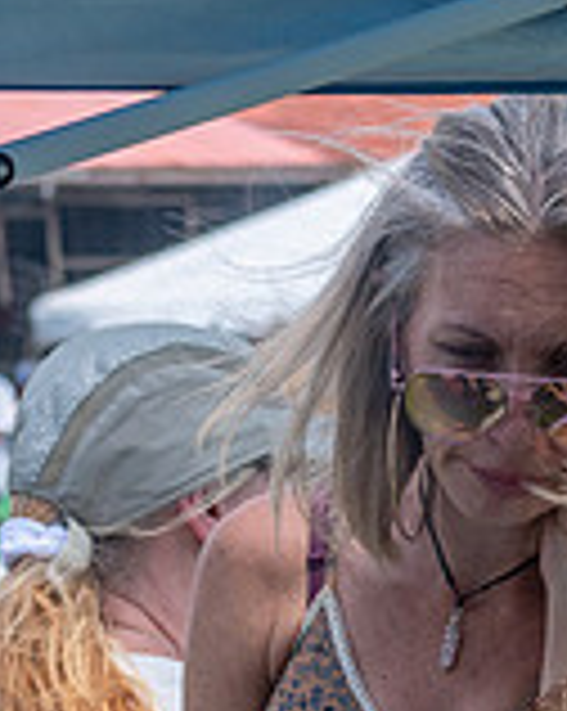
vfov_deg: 5.3
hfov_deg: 4.2
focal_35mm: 364
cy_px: 812
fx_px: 7650
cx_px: 472
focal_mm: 70
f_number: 6.3
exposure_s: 1/640
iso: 200
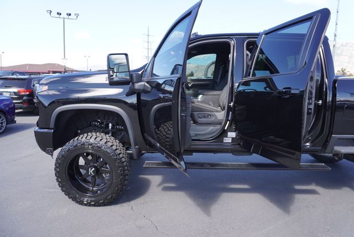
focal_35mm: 24
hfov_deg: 73.7
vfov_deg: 53.2
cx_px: 177
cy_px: 118
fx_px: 236
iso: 100
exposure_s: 1/100
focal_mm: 16
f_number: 5
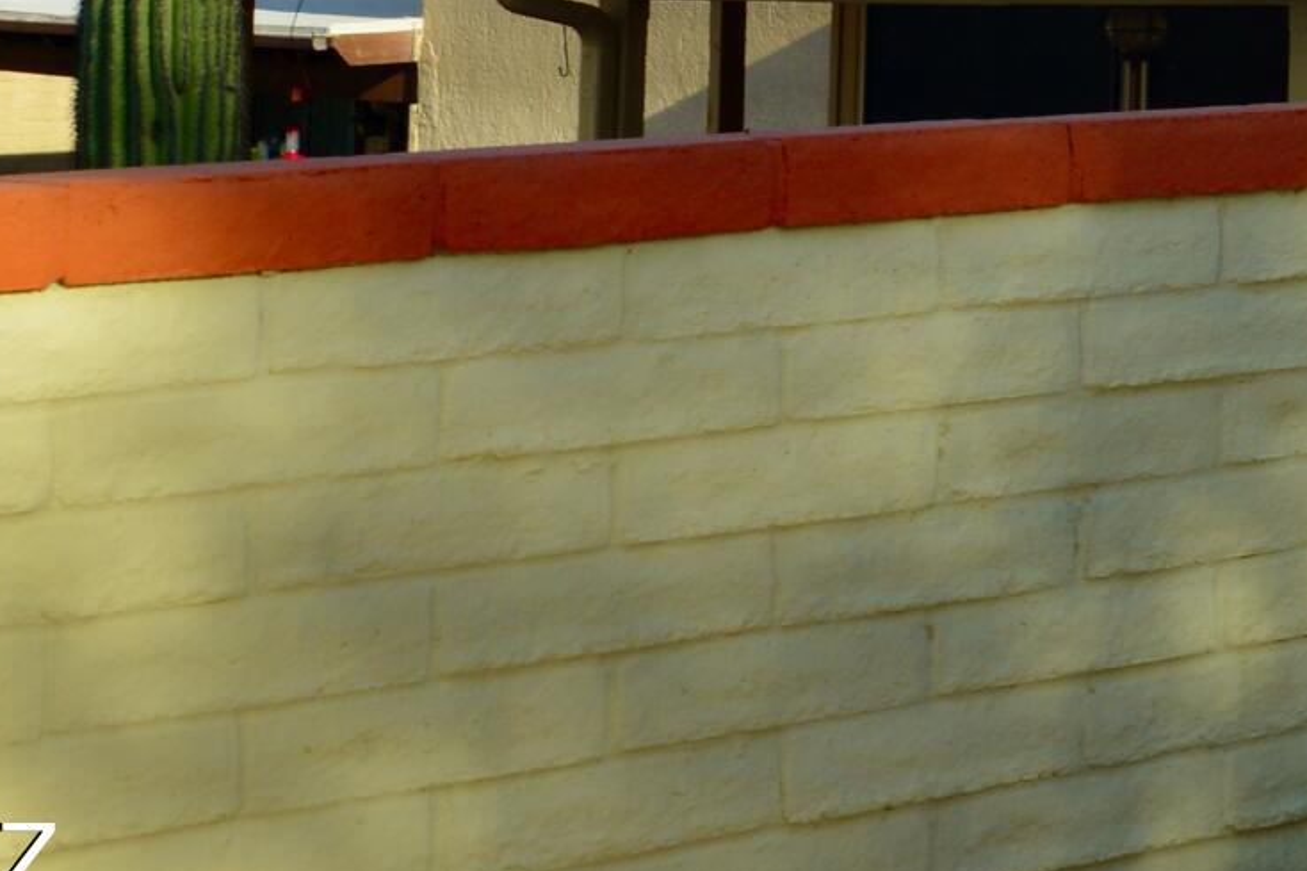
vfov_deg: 9.3
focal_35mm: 139
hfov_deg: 13.8
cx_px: 2000
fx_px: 5045
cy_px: -757
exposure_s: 1/160
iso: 250
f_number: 16
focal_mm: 34
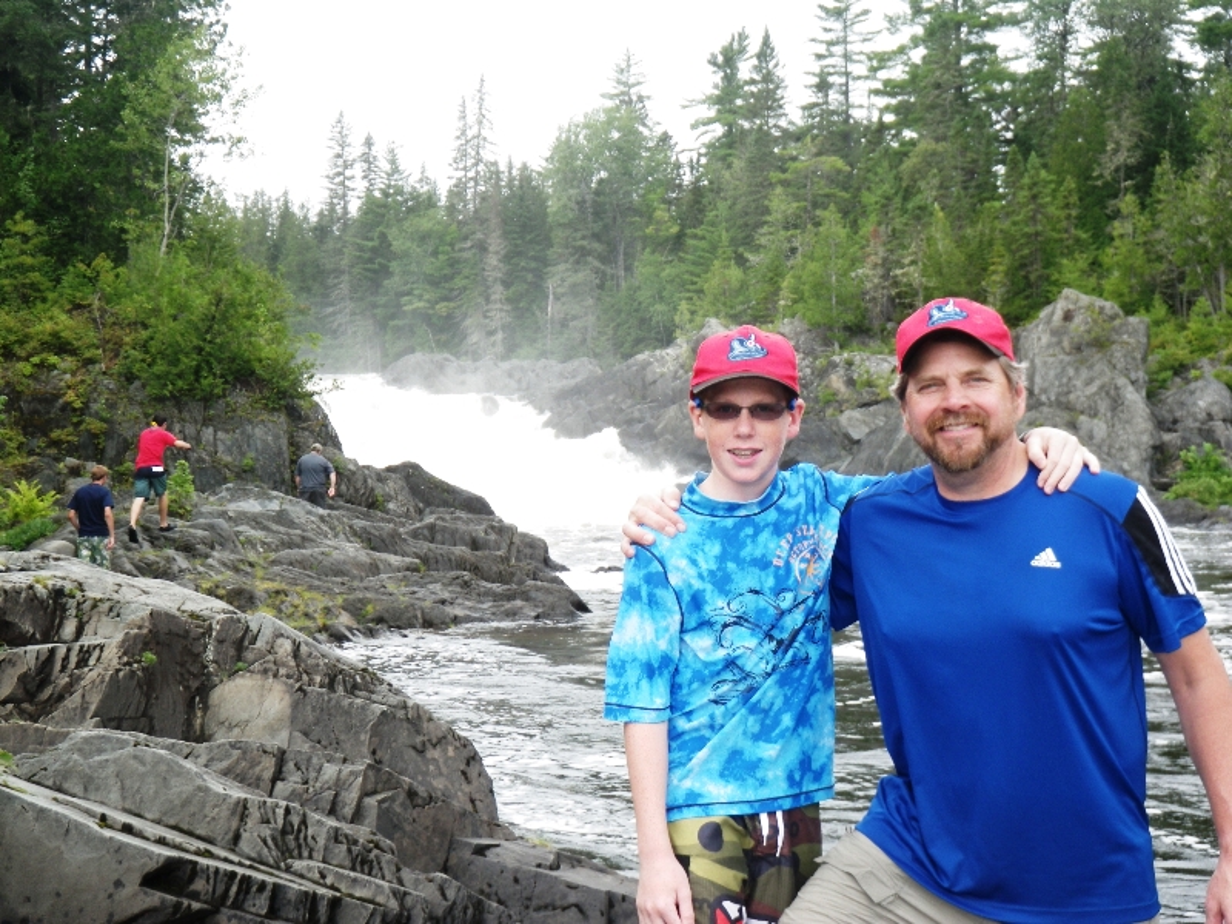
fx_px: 1815
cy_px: 462
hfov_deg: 37.5
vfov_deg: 28.6
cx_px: 616
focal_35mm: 51
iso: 80
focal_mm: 9.1
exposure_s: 1/125
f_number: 4.4
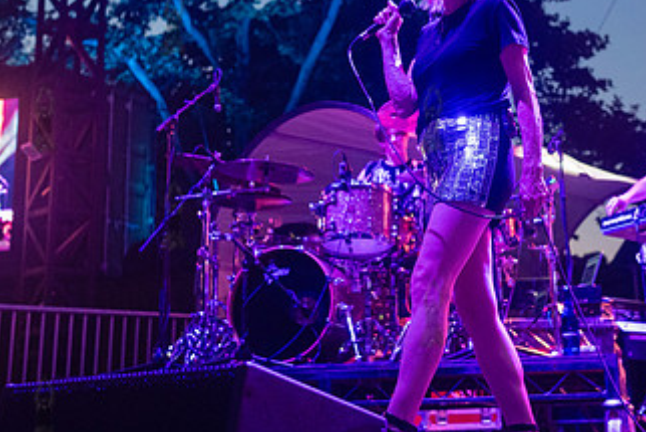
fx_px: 1131
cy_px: 118
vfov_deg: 21.4
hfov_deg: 31.6
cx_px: 431
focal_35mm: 63
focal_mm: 35
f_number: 3.2
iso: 6400
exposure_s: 1/320
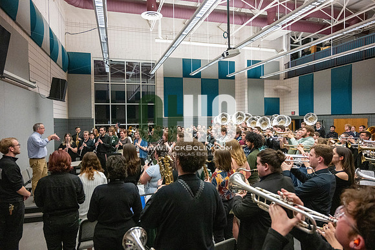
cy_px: 125
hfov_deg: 73.7
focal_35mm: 24
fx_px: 250
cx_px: 188
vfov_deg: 53.2
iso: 10000
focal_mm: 24
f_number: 4
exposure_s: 1/500
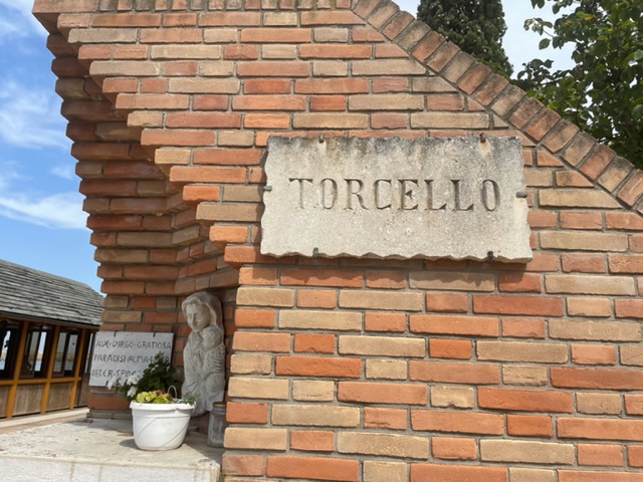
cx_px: 322
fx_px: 483
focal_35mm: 26
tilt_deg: +16.0
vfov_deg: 53.1
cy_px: 241
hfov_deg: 67.3
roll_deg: -1.5
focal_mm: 4.2
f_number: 1.6
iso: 32
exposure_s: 1/3509
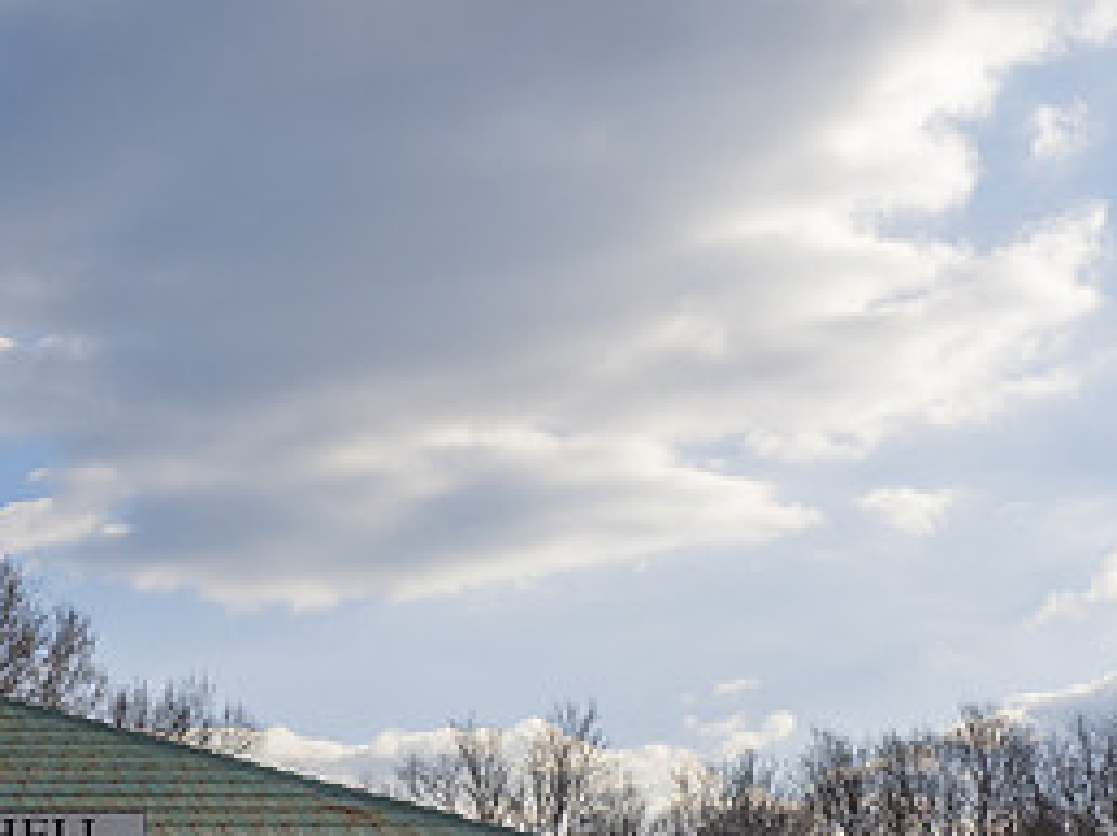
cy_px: 925
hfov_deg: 22.7
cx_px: -113
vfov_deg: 17.5
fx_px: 2611
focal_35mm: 81
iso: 200
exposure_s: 1/320
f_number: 9
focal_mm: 18
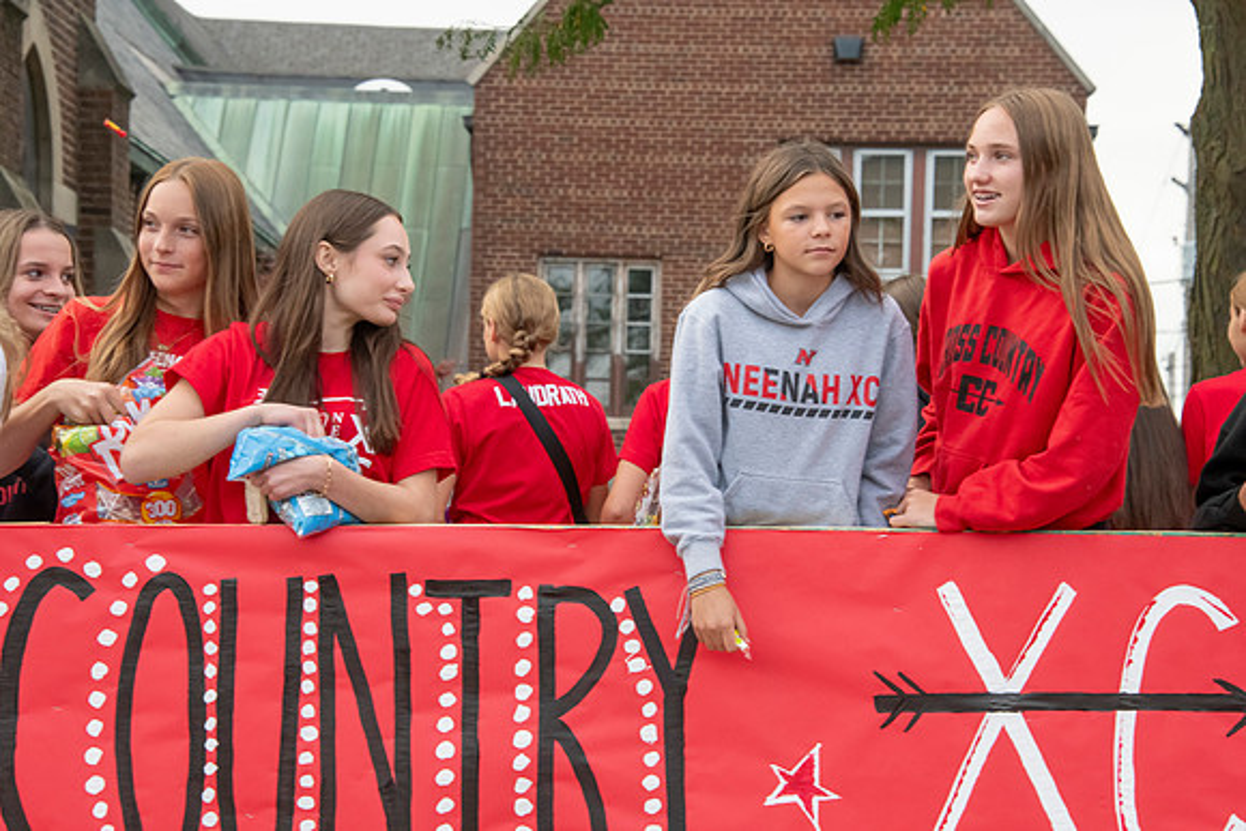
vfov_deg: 11.2
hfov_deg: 16.8
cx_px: 623
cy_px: 416
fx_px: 4223
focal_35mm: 122
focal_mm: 122
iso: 3200
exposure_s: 1/250
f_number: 11
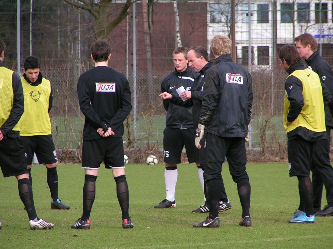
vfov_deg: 3.8
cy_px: 127
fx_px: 3809
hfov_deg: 5.0
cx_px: 166
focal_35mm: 396
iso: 64
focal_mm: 58
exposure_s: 1/400
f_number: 3.5
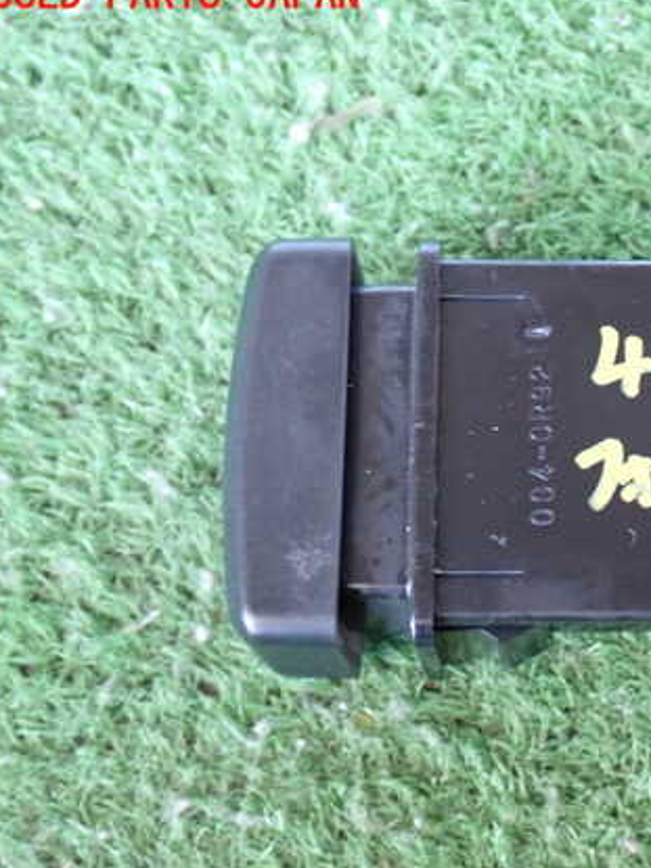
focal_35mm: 68
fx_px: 1706
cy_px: 439
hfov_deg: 21.1
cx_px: 607
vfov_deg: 28.6
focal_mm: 8.4
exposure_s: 1/25
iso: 800
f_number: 3.1
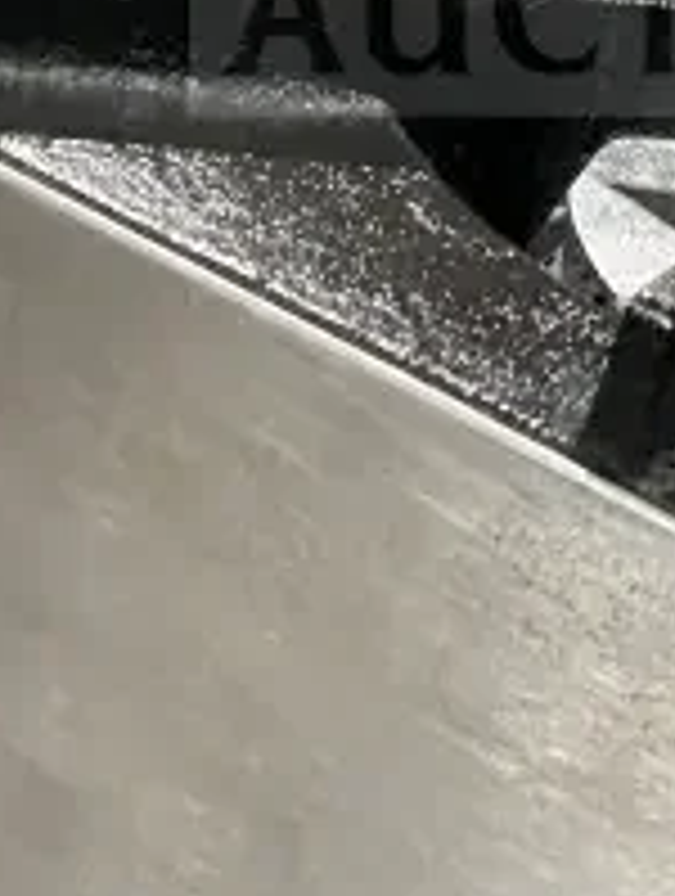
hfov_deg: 13.8
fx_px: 2747
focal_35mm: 106
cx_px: 693
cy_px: -241
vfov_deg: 17.5
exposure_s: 1/60
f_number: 1.8
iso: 400
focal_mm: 4.25
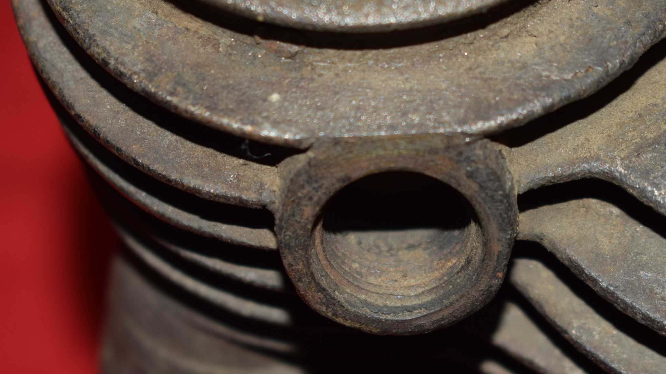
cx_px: 415
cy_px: 279
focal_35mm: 109
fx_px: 1925
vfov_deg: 11.1
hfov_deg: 19.6
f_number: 5.6
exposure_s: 1/125
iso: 400
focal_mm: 48
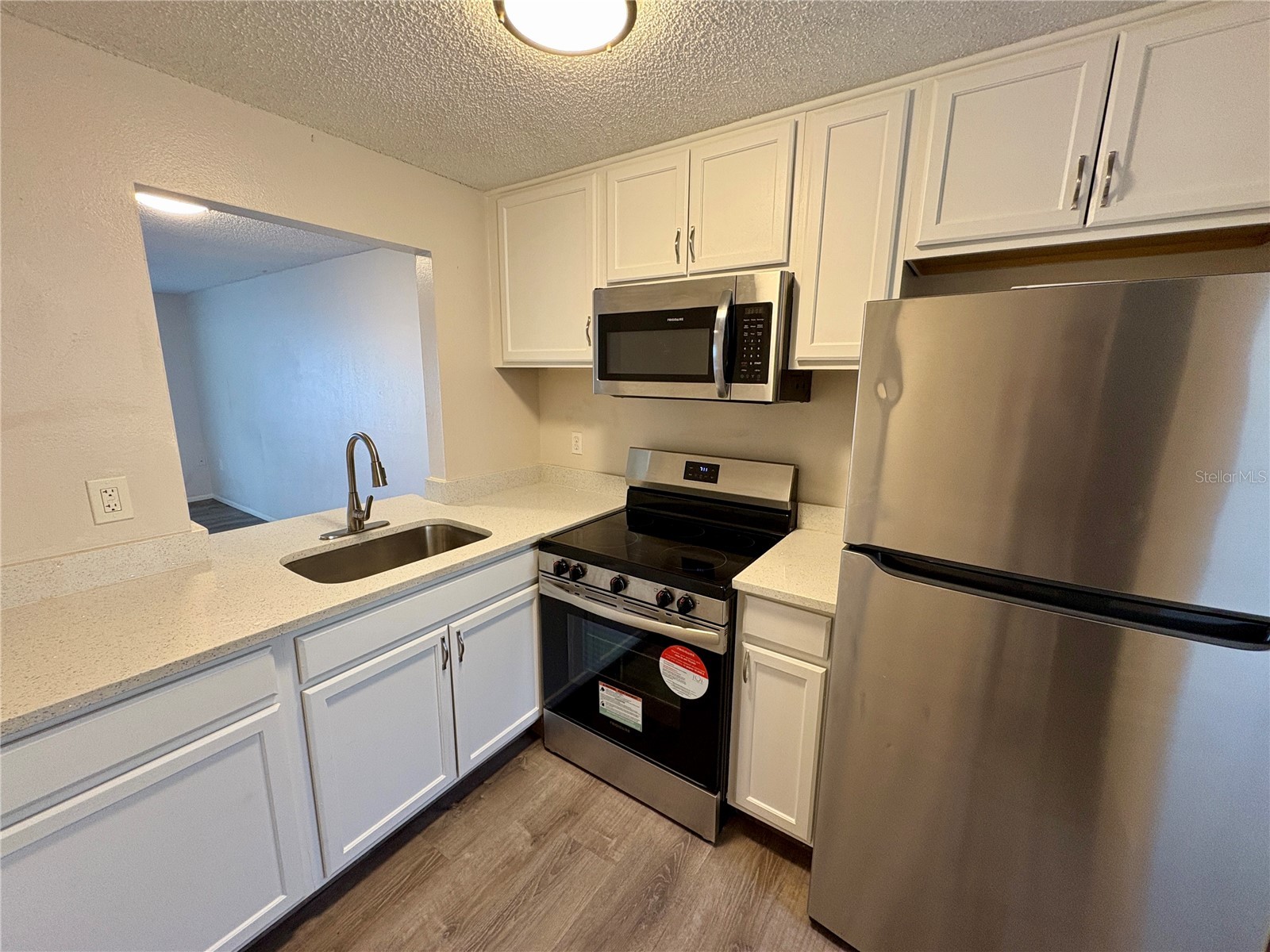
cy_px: 476
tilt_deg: -11.5
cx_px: 635
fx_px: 514
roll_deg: +0.2
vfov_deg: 85.7
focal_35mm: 14
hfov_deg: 102.1
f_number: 2.2
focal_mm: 2.22
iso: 250
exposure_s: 1/60
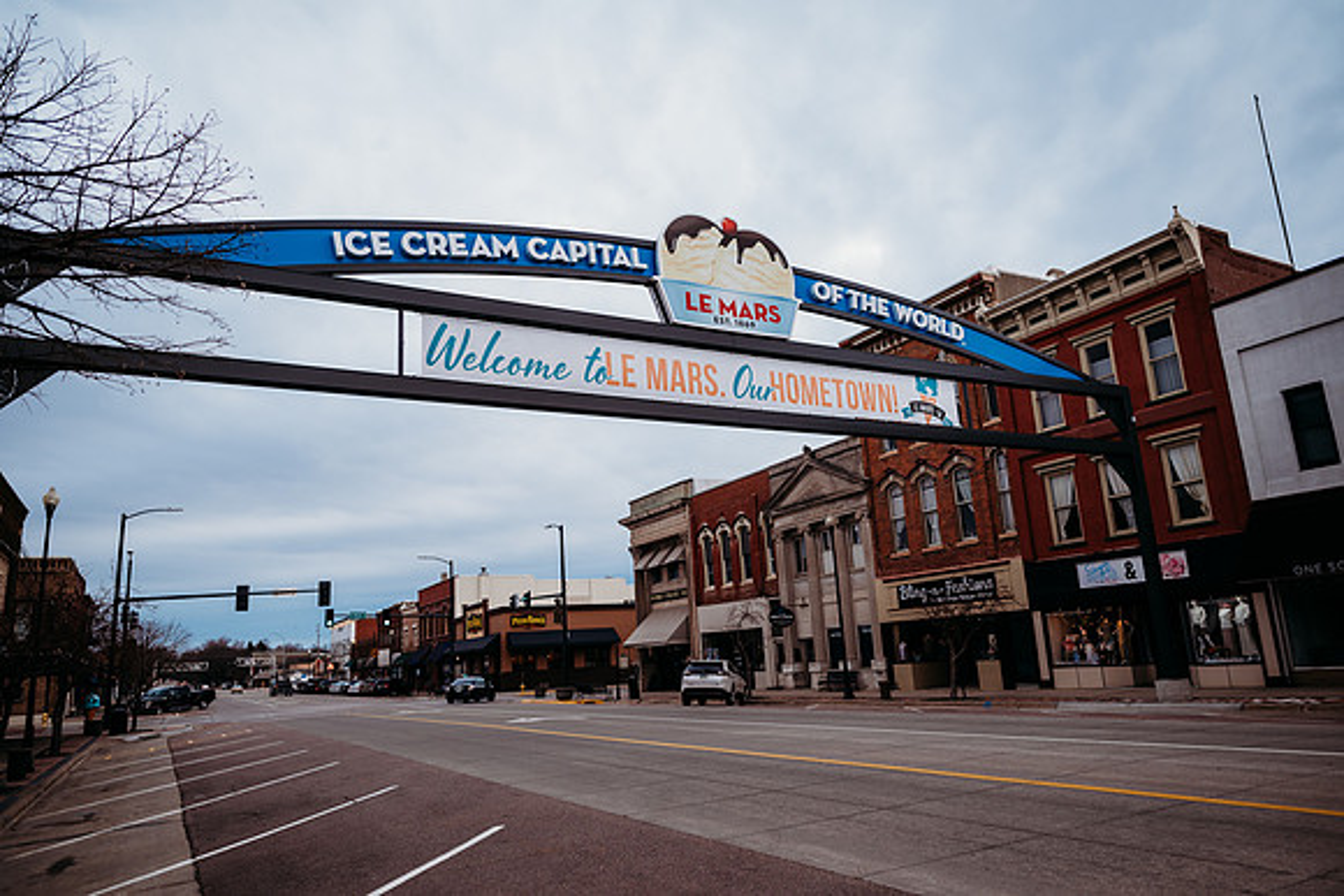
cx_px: 672
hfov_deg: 73.7
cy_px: 448
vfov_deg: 53.2
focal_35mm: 24
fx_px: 896
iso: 100
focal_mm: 24
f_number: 3.2
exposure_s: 1/160
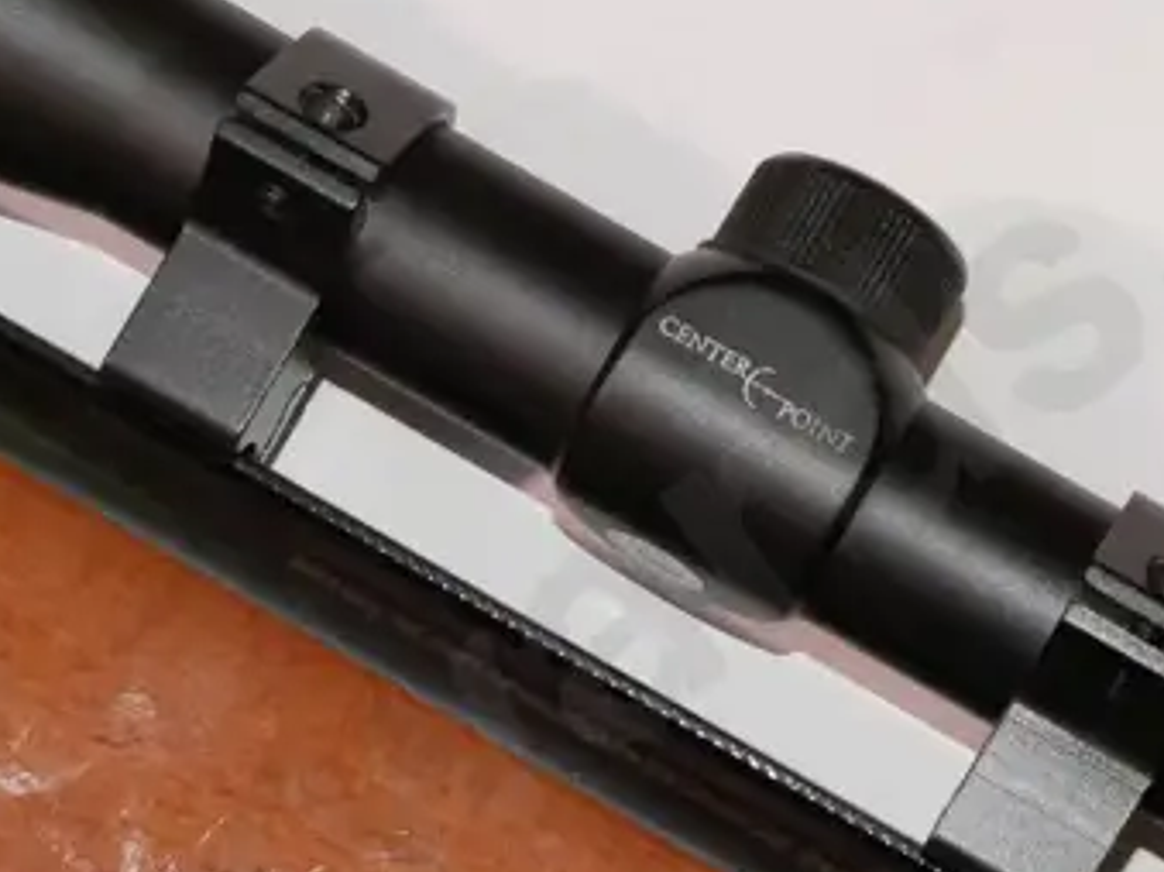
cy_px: 733
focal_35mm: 139
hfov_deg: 14.2
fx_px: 4672
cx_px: 488
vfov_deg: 10.6
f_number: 5.6
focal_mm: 23
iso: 3200
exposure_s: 1/160
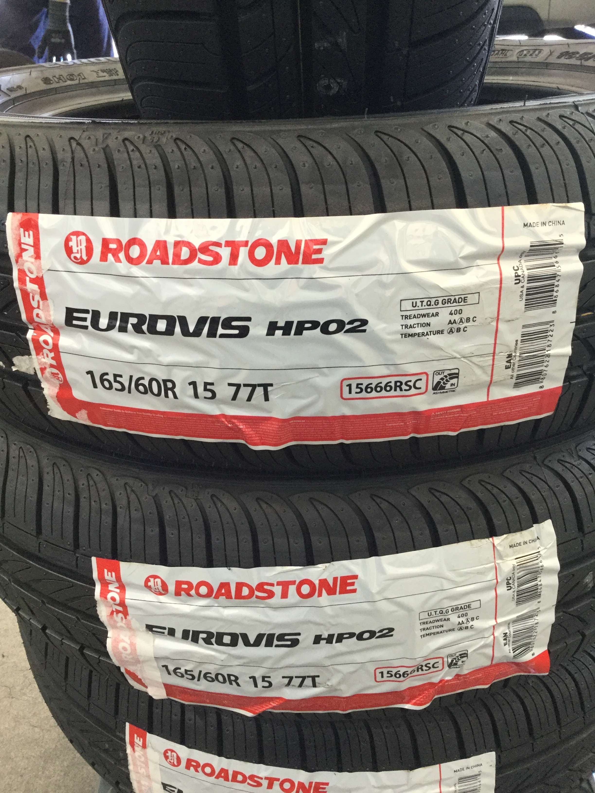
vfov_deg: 58.4
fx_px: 710
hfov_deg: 45.4
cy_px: 396
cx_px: 298
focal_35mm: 31
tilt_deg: -28.0
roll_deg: +2.9
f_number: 2.4
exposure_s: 1/30
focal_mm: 3.3
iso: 50
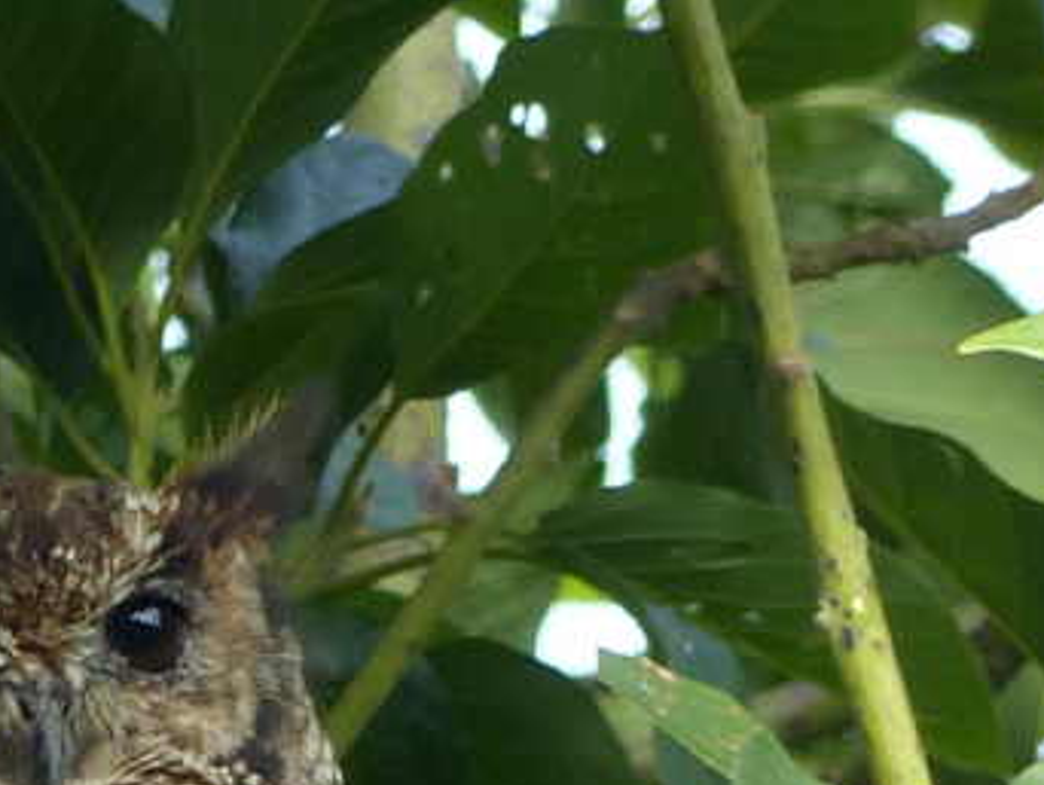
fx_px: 52907
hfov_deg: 1.1
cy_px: 1475
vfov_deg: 0.8
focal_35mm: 1753
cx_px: 81
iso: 100
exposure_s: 1/125
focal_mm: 108
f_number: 4
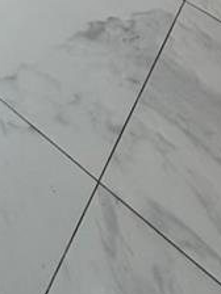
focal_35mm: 75
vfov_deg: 14.1
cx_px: -149
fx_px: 638
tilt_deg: -10.4
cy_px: -454
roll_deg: -2.4
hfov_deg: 17.0
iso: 200
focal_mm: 2.22
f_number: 2.2
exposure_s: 1/120
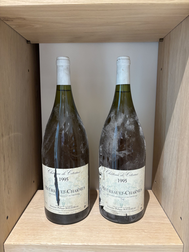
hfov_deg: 53.1
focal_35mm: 26
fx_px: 189
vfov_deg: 67.3
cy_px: 126
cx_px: 94
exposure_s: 1/60
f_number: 1.6
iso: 250
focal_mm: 5.96
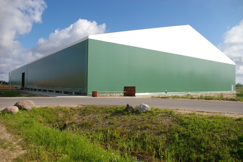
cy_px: 81
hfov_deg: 67.4
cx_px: 122
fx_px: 182
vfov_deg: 47.9
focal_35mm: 27
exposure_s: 1/500
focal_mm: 18
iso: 200
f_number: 8
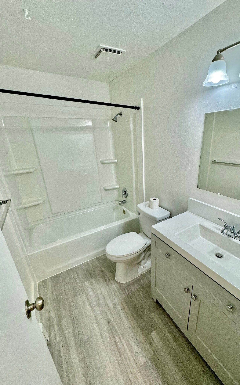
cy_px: 193
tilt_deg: -20.1
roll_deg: +2.1
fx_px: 157
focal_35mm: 15
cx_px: 138
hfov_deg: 74.3
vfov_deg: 101.5
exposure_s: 1/120
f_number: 2.2
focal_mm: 2.22
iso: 160
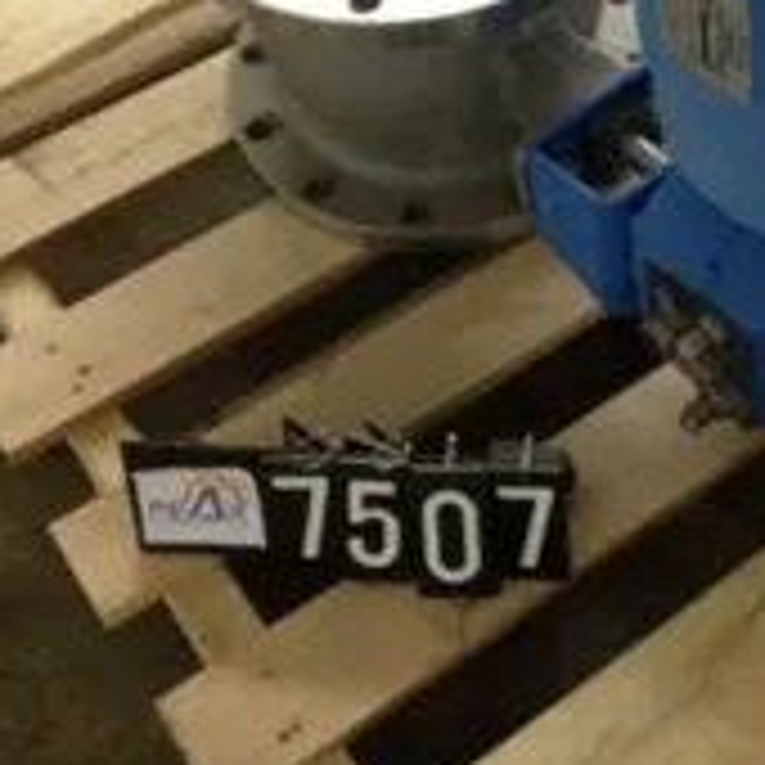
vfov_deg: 23.2
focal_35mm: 73
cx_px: 634
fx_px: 1825
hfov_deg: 23.3
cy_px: 108
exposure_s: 1/20
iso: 200
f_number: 2.4
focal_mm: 4.28
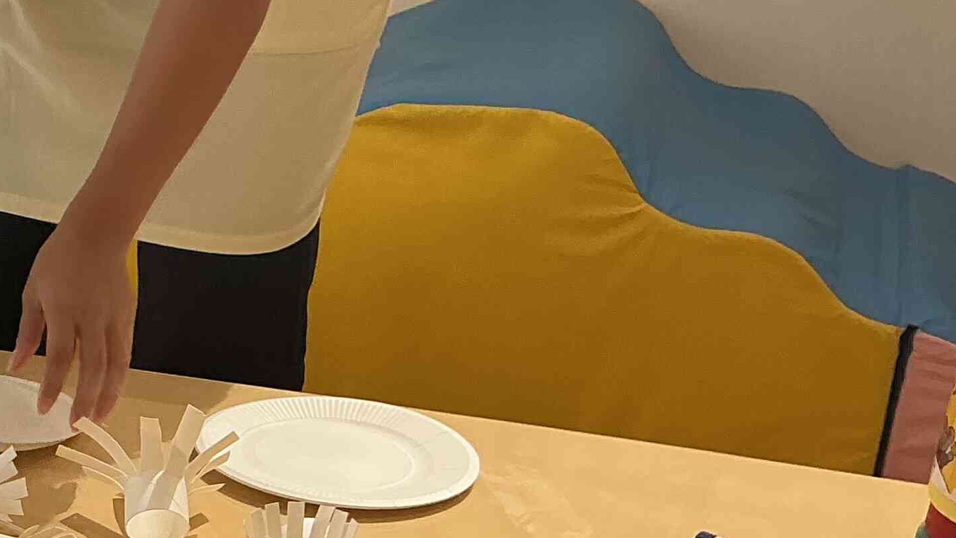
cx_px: -345
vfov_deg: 13.4
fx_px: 2256
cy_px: 507
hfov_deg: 21.3
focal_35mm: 89
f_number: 1.8
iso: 25
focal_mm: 3
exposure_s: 1/262
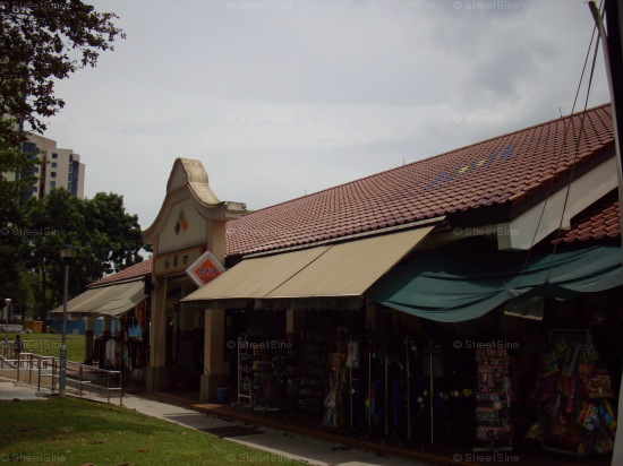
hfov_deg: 50.2
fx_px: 666
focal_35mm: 37
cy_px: 233
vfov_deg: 38.6
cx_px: 312
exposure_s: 1/1000
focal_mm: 6.2
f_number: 5.6
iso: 80
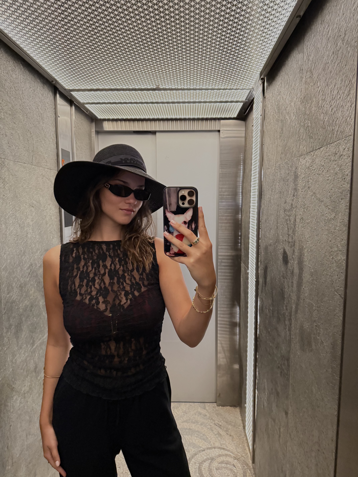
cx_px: 179
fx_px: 331
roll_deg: -0.2
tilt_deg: -6.4
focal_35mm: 24
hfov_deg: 56.8
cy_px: 238
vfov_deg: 71.6
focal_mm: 6.76
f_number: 1.78
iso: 1000
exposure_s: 1/39
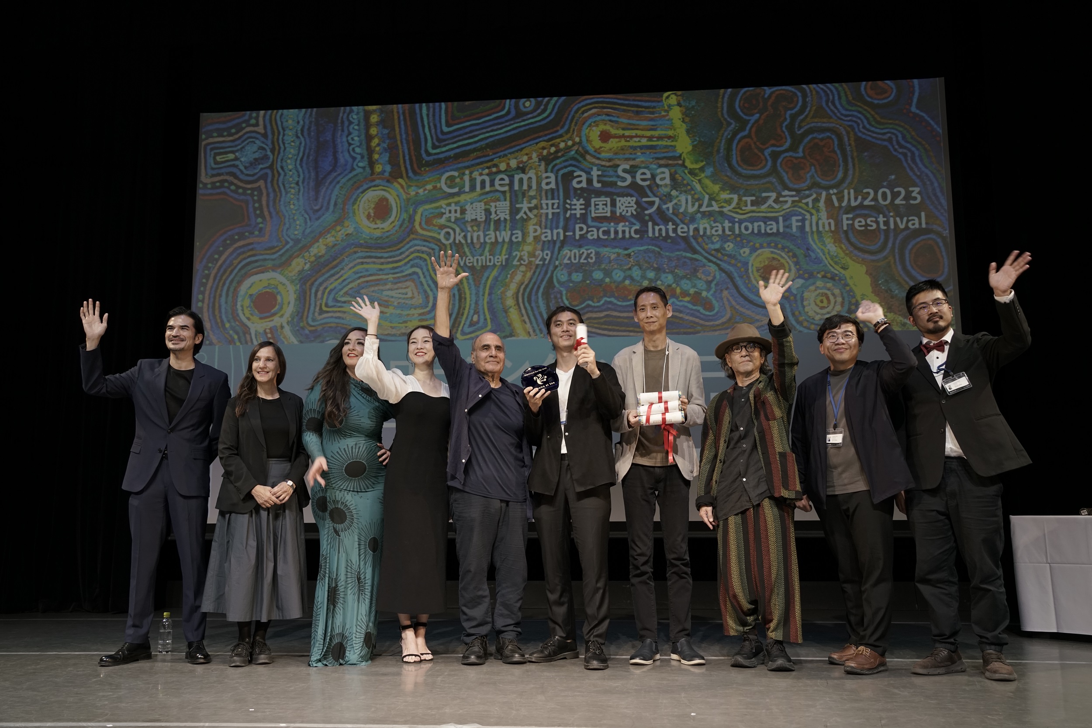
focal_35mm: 34
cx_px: 546
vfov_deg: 38.9
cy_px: 364
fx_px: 1031
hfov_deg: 55.8
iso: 800
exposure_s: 1/80
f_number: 5
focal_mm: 34
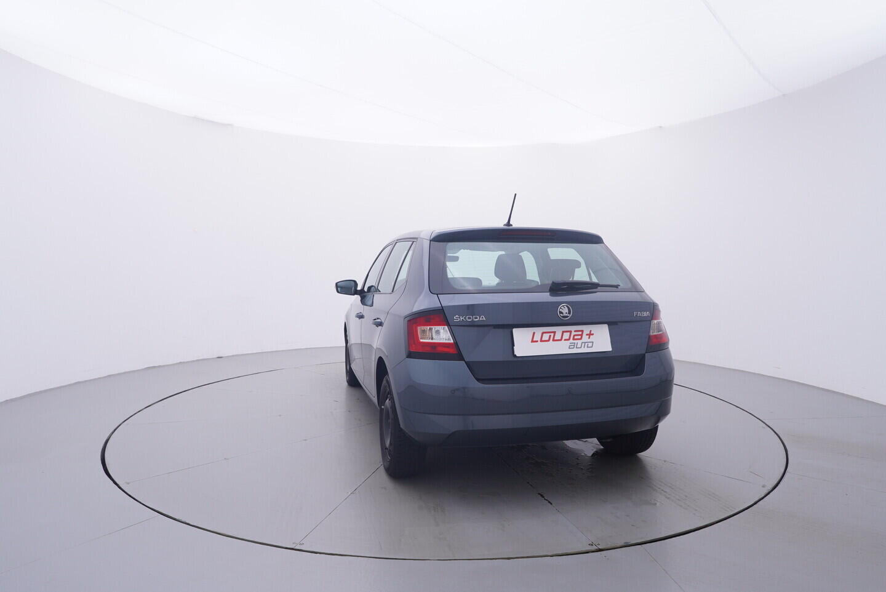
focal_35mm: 22
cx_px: 443
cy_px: 296
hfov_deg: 77.3
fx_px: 554
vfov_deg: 56.2
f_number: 5
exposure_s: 1/80
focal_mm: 15
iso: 200
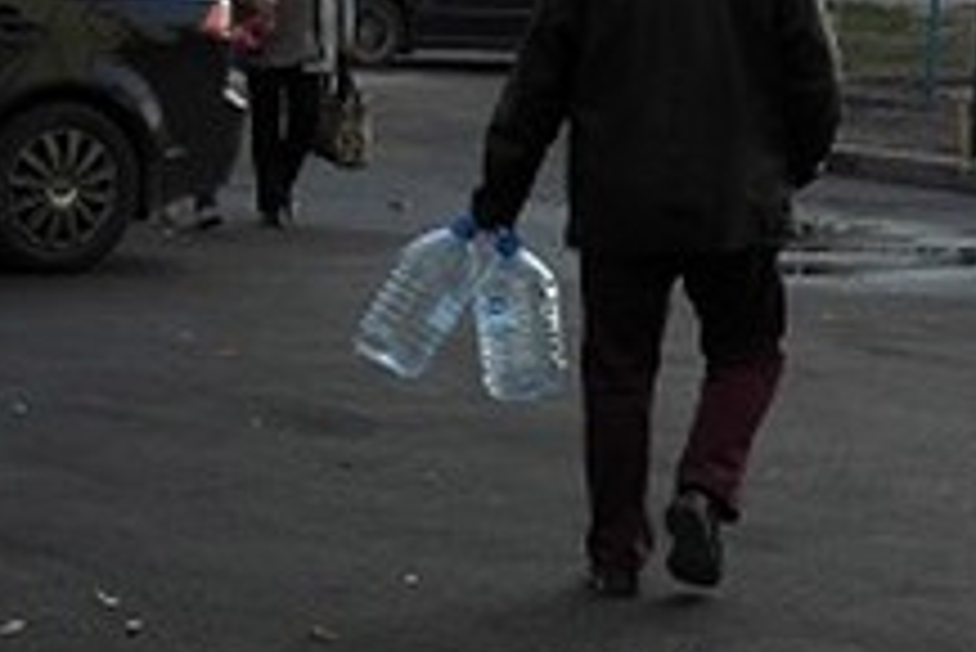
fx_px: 4286
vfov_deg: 8.6
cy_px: -36
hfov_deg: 12.4
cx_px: 1457
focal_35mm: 158
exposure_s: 1/180
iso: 100
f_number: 5.6
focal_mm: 32
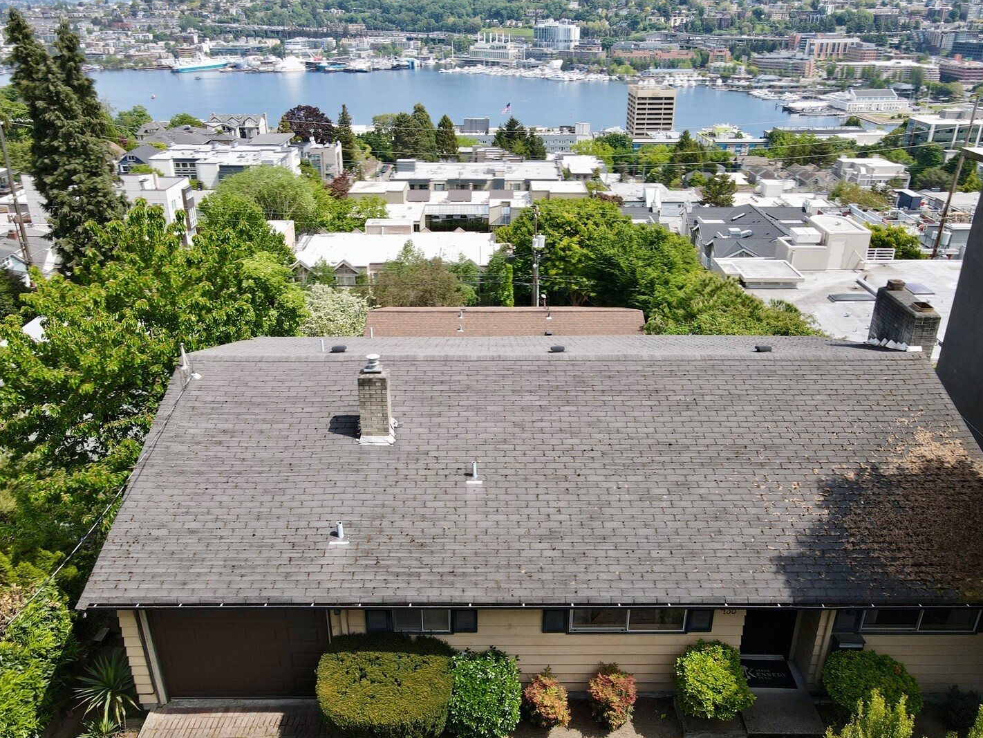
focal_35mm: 27
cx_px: 492
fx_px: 767
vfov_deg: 51.3
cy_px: 390
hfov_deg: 65.3
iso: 110
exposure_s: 1/400
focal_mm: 4.5
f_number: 2.8
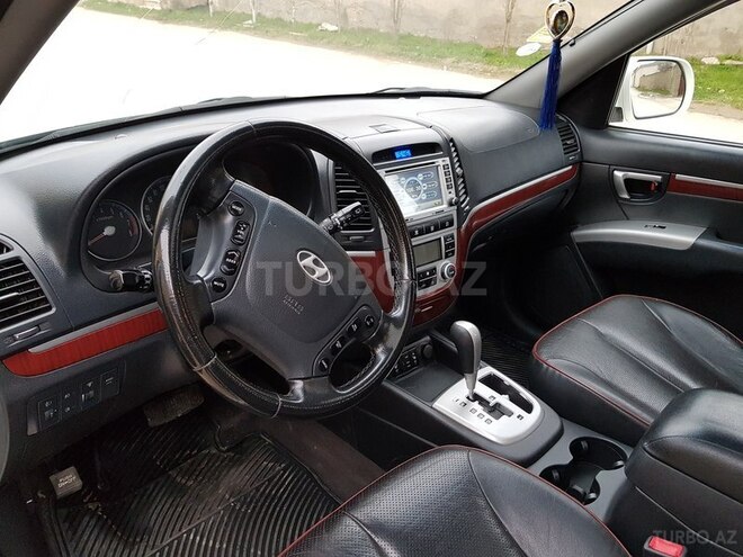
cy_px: 278
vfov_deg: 53.1
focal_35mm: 26
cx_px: 372
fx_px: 558
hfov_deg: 67.3
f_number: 1.7
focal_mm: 4.2
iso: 200
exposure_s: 1/60
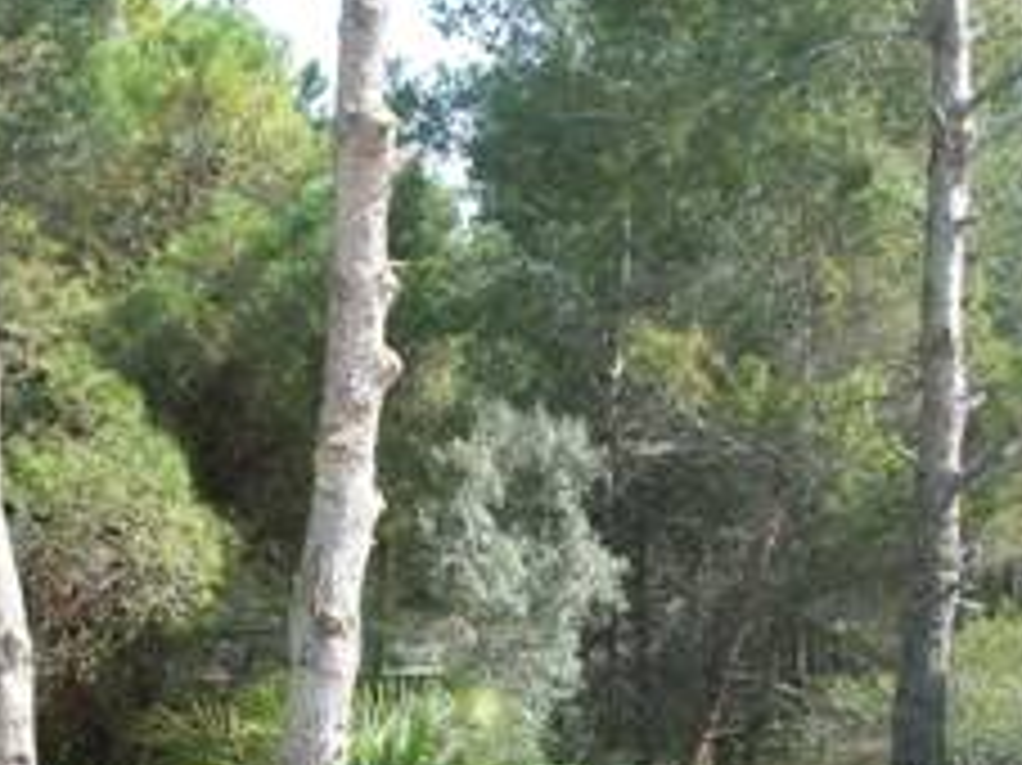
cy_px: 668
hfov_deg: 26.0
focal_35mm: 75
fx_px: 2213
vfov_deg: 19.3
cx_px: 423
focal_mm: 5.7
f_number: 2.8
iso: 80
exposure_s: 1/400
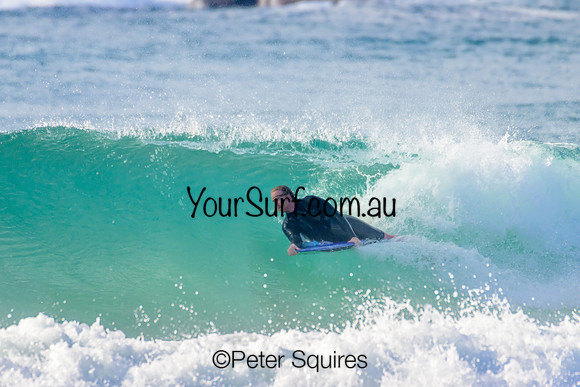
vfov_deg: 1.4
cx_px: 290
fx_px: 16114
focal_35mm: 1000
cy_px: 194
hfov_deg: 2.1
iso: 1250
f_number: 11
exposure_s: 1/2000
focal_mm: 1000
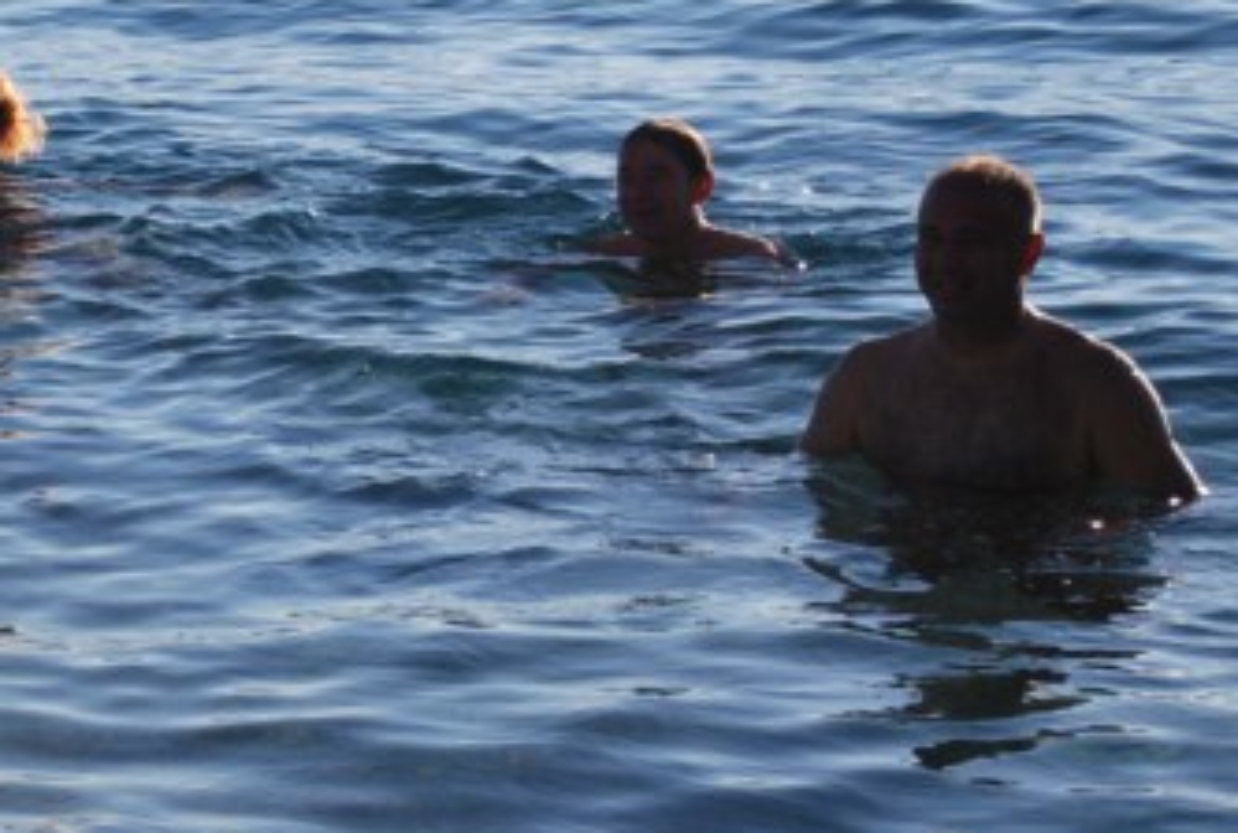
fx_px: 4965
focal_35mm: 144
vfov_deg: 9.6
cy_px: 158
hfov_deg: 13.9
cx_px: -178
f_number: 5.3
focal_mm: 40
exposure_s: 1/640
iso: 100
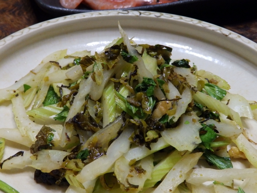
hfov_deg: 41.2
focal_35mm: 46
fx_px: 342
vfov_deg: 31.5
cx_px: 128
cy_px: 96
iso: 800
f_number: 4.2
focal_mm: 8.2
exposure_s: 1/30
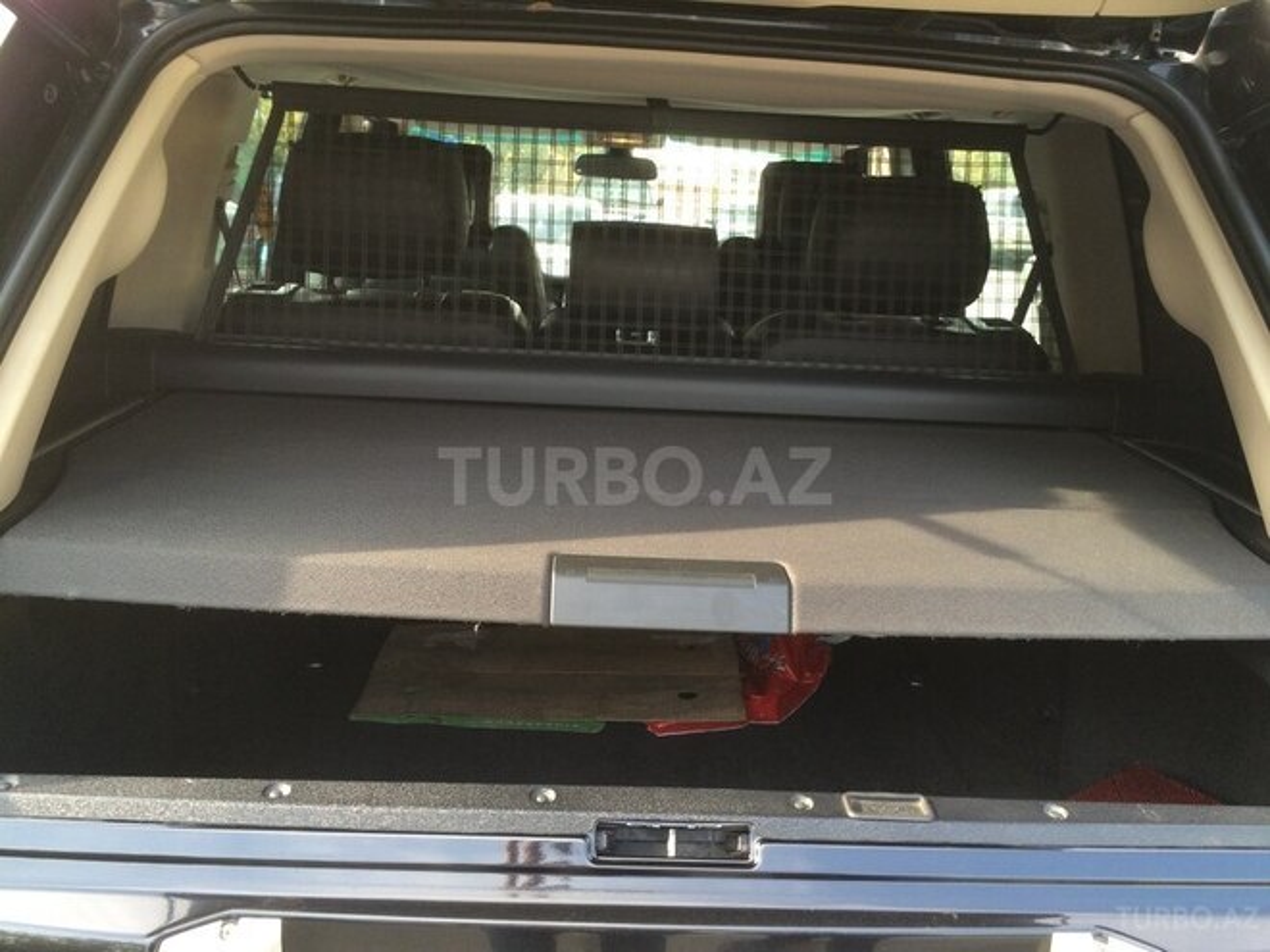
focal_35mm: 29
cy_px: 476
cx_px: 635
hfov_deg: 61.7
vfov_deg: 48.2
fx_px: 1064
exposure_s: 1/100
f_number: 2.2
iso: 64
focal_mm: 4.15
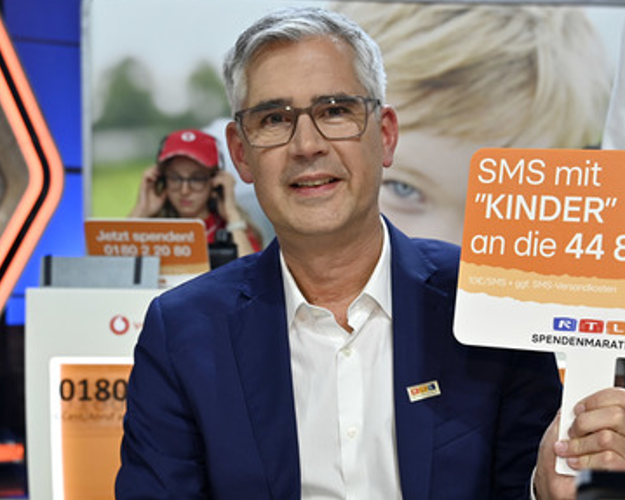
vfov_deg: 36.8
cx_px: 388
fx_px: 751
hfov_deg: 44.9
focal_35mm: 41
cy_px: 251
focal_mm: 34.5
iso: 800
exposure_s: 1/200
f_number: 4
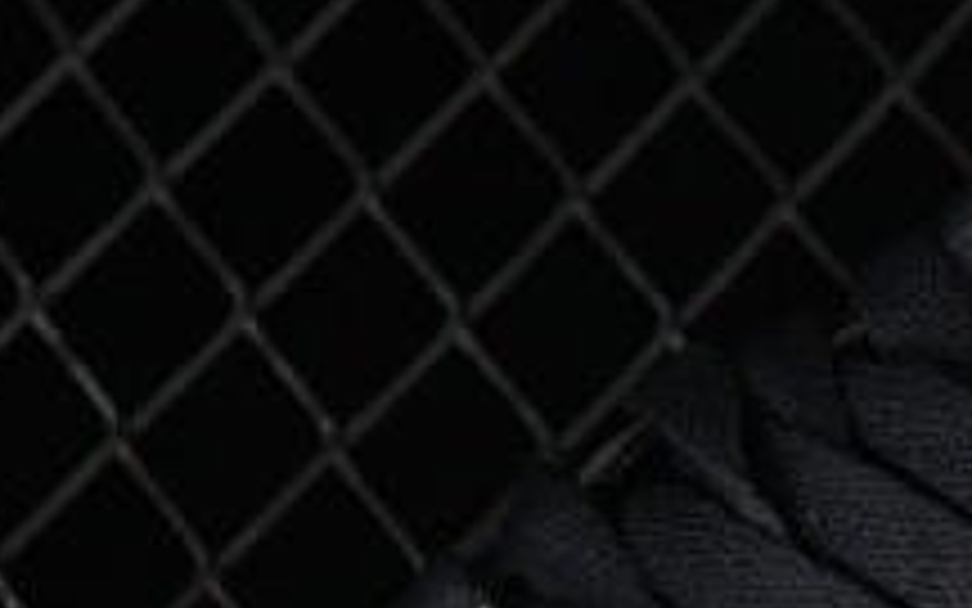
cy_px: 977
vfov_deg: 3.4
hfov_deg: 5.5
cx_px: 1210
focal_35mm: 382
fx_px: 10119
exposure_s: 1/80
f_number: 7.1
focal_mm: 50
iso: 160
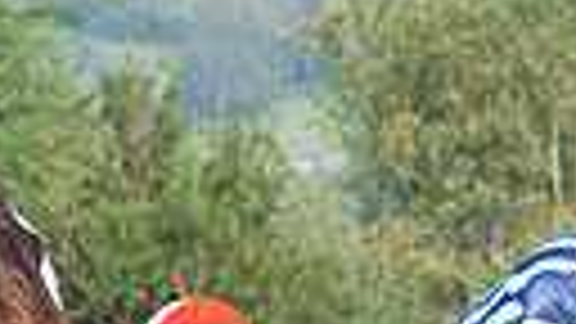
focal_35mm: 1007
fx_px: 15380
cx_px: 6
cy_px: 432
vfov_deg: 1.2
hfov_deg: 2.1
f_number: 4
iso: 400
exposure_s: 1/1600
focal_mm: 100
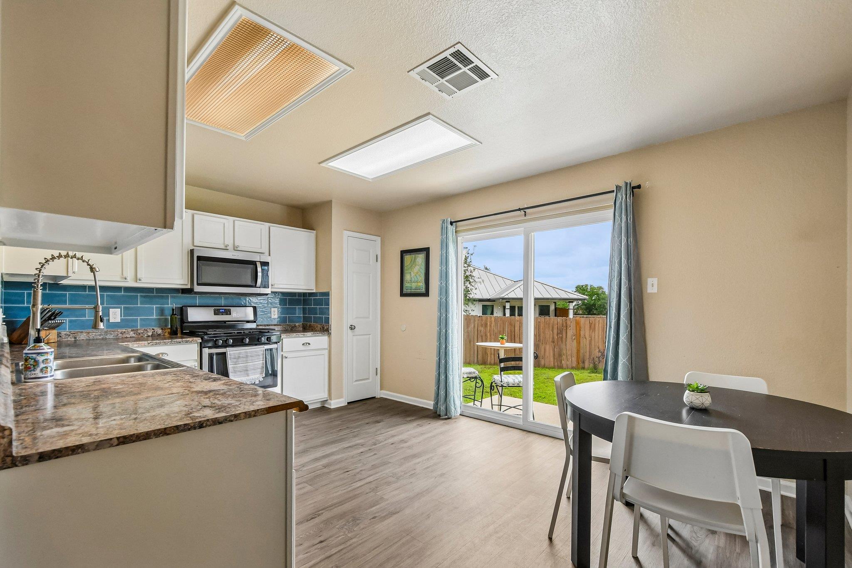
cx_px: 426
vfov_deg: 77.3
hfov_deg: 100.4
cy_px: 284
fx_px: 355
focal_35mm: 15
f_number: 8
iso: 400
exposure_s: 1/200
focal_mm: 10
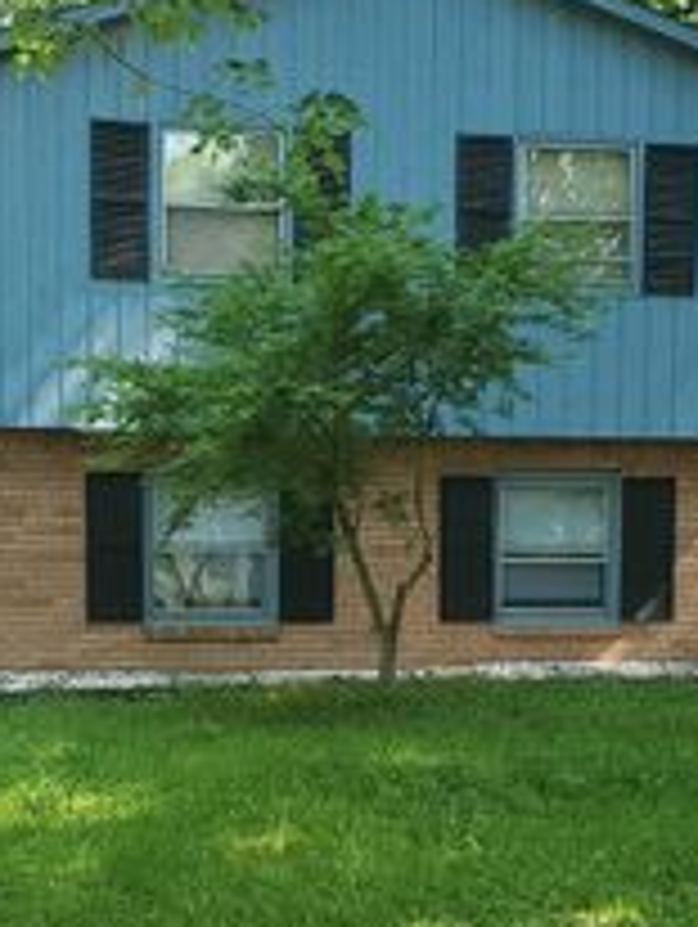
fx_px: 2254
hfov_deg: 17.6
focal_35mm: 84
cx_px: 306
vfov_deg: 23.1
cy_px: 659
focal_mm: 4.3
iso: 50
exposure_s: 1/141
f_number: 2.4
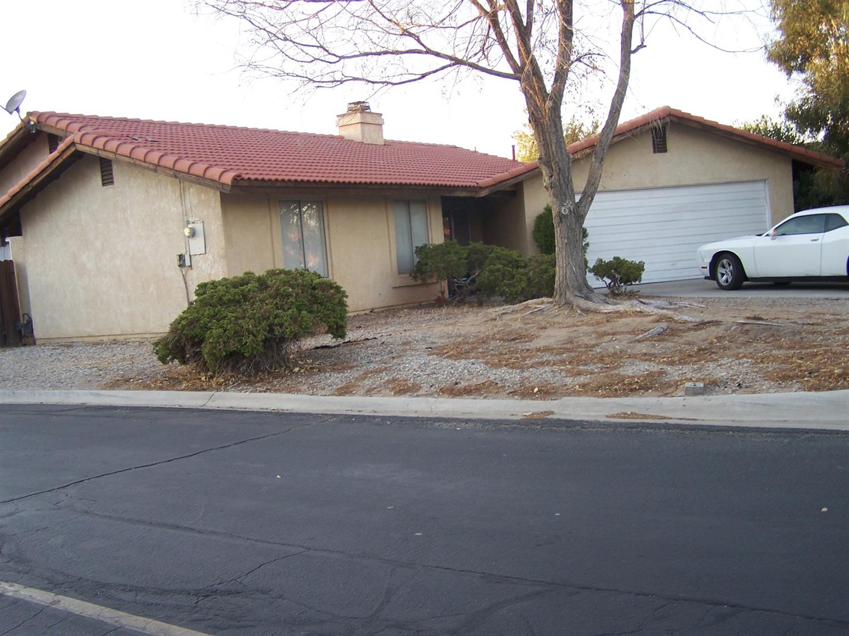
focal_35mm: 38
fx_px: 932
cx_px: 424
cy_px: 318
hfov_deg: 49.0
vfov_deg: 37.7
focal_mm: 6.3
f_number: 2.8
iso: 80
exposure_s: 1/90
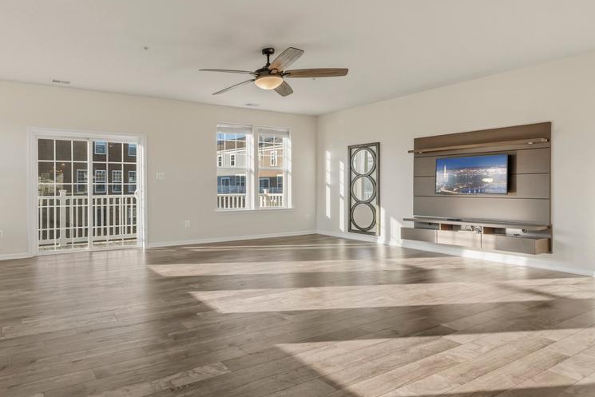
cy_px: 187
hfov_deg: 76.4
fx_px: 364
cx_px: 204
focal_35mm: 22
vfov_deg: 57.2
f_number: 8
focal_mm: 16
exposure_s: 1/160
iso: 400
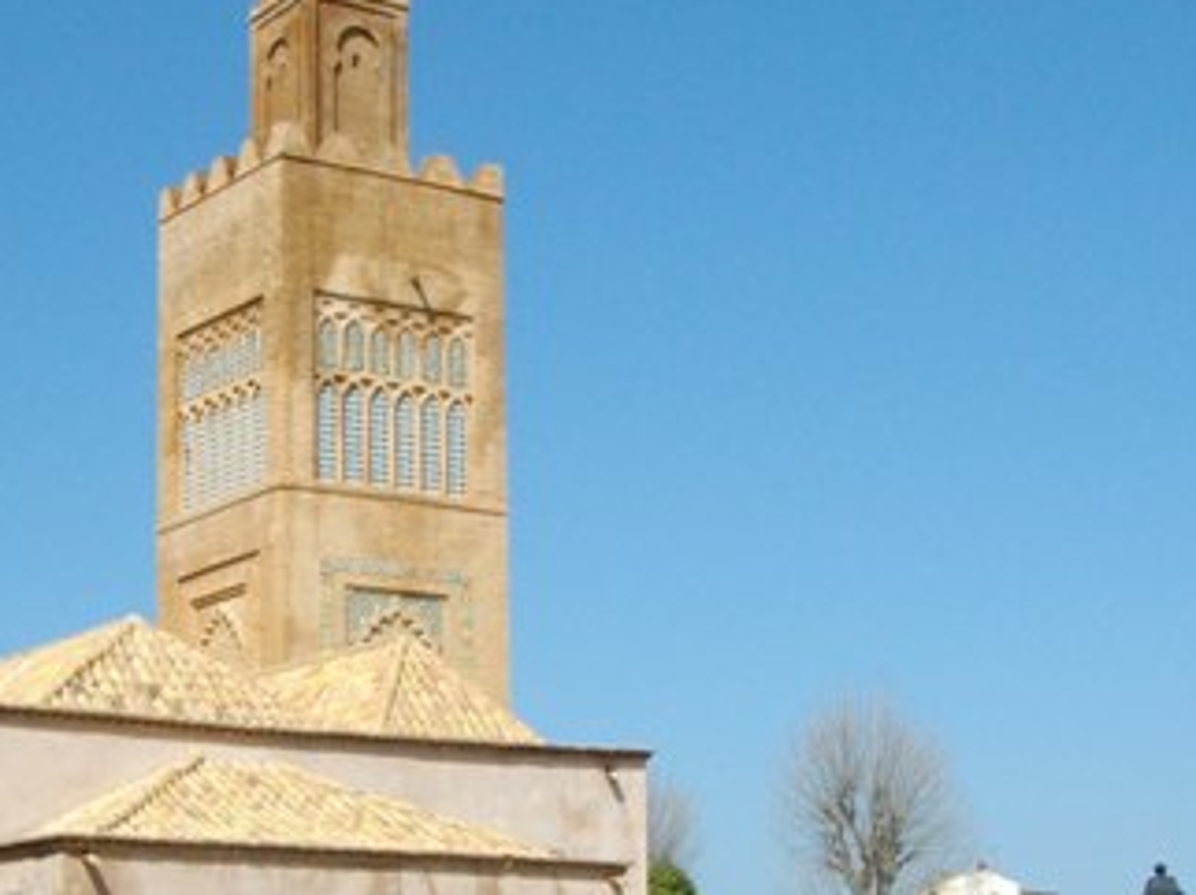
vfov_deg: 19.7
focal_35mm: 74
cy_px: 691
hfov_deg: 26.3
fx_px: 2555
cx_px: 438
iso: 100
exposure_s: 1/200
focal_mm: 5.7
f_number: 8.8
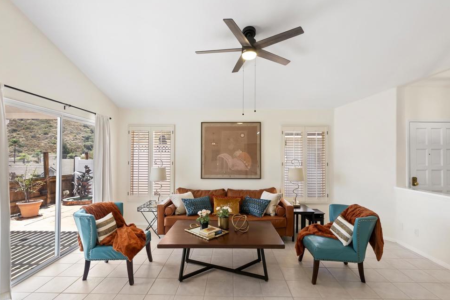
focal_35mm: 17
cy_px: 155
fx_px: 213
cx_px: 226
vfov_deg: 70.4
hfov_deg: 93.3
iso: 500
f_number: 8
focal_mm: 16
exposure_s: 1/40
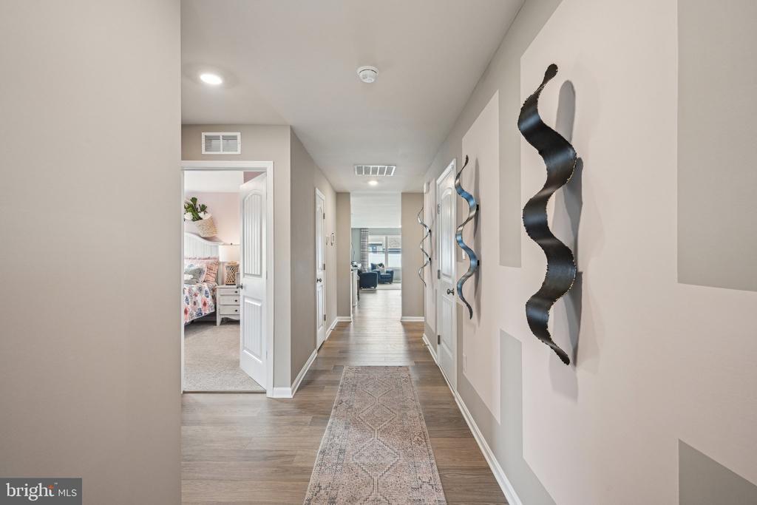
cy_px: 252
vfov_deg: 73.8
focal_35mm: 16
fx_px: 336
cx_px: 378
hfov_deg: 96.7
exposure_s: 1/60
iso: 800
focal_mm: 16
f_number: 8
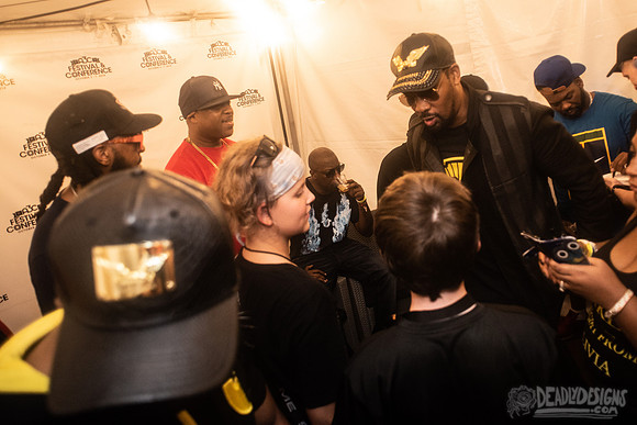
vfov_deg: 51.6
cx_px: 349
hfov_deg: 72.3
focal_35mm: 25
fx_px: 435
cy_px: 164
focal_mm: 20
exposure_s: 1/160
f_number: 3.5
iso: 2000
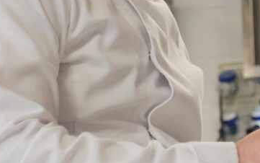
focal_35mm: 156
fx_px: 1106
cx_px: 197
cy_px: 38
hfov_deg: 13.4
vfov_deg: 8.4
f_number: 4.5
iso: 3200
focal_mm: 48
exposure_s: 1/125
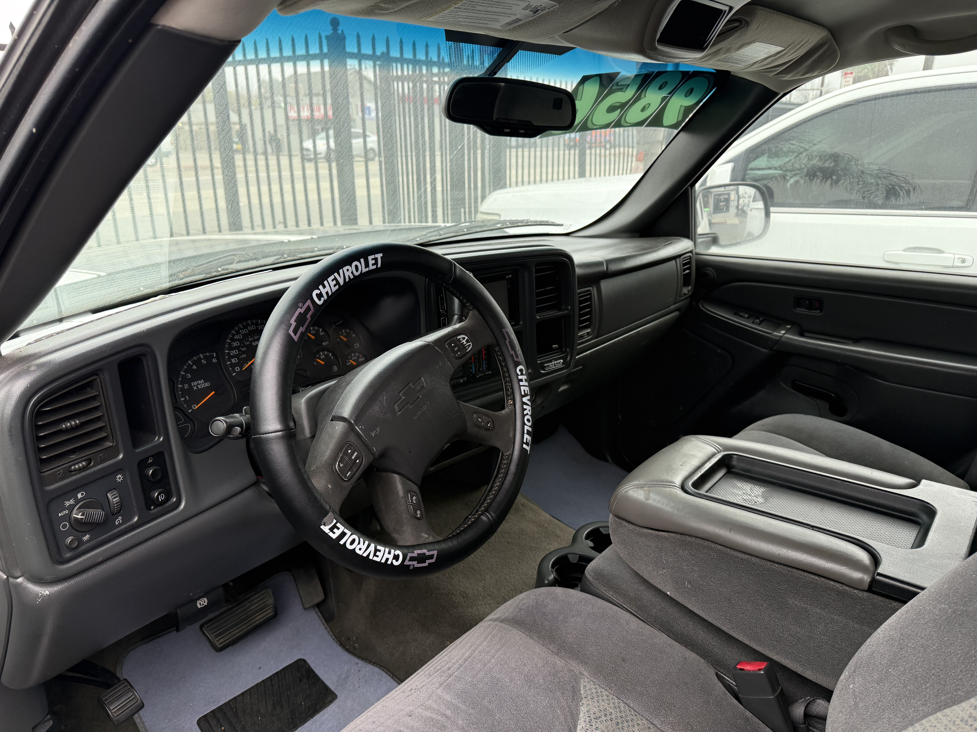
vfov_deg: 56.8
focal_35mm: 24
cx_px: 488
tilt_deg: -18.5
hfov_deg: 71.6
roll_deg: -0.4
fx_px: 677
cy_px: 366
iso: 125
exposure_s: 1/220
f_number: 1.78
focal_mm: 6.76
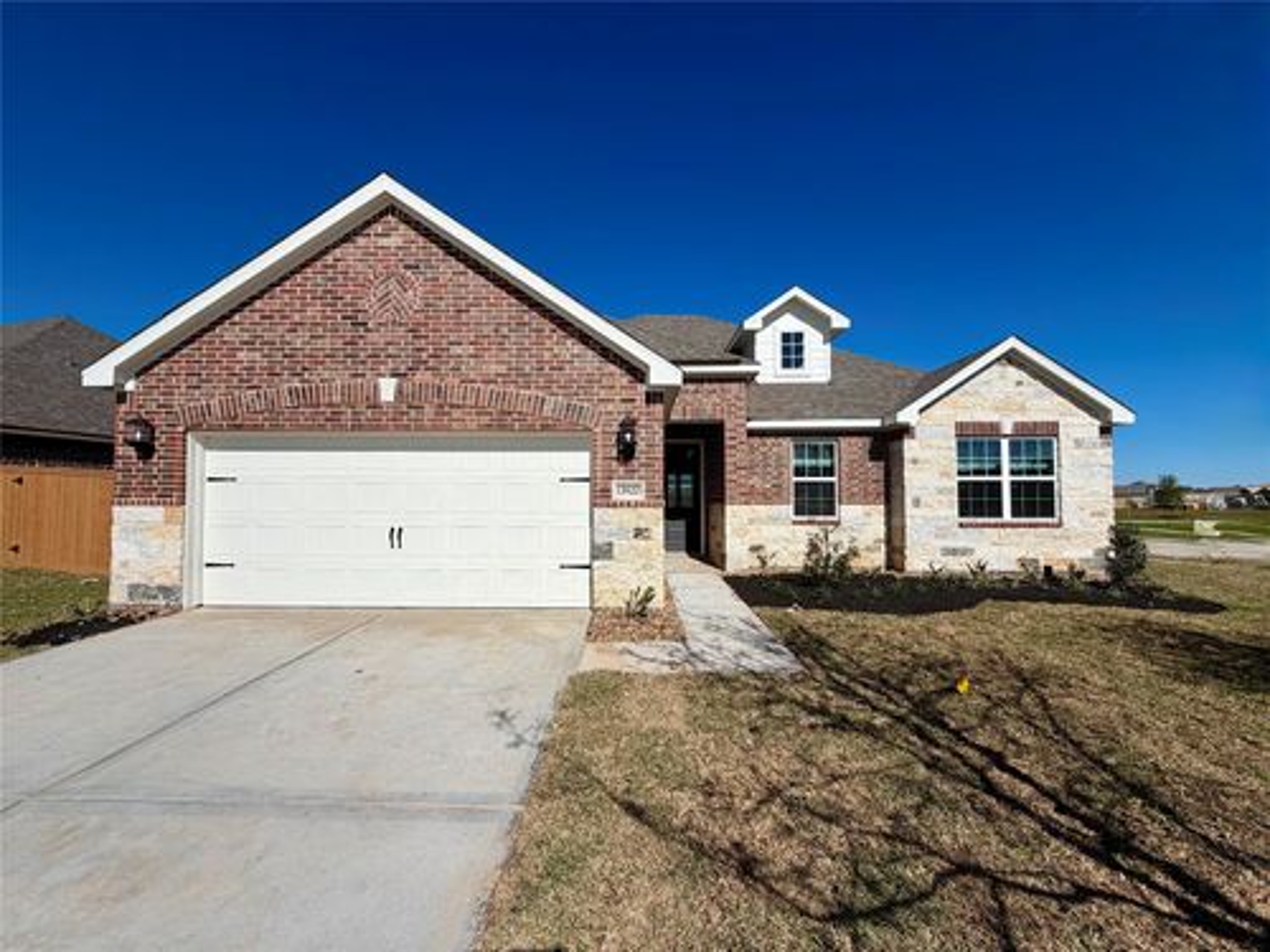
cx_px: 635
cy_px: 476
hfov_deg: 102.1
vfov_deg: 85.7
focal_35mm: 14
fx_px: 514
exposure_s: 1/2320
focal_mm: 2.22
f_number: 2.2
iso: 20
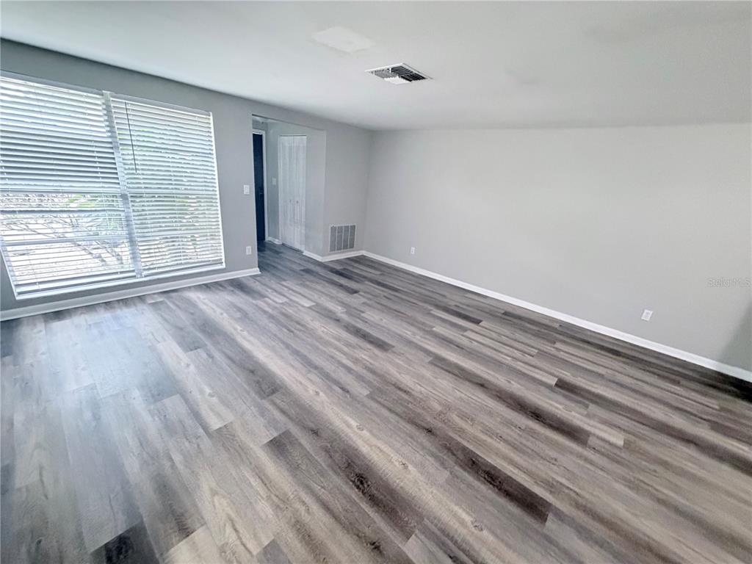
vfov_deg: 85.7
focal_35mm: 14
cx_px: 376
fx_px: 304
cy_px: 282
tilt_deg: -19.6
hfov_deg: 102.1
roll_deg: -5.5
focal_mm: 2.22
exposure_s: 1/60
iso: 640
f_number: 2.2
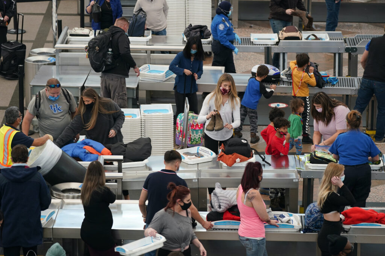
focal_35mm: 181
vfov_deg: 7.6
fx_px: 1935
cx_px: 192
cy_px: 128
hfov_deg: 11.4
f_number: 5.6
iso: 1250
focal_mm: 181
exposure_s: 1/250
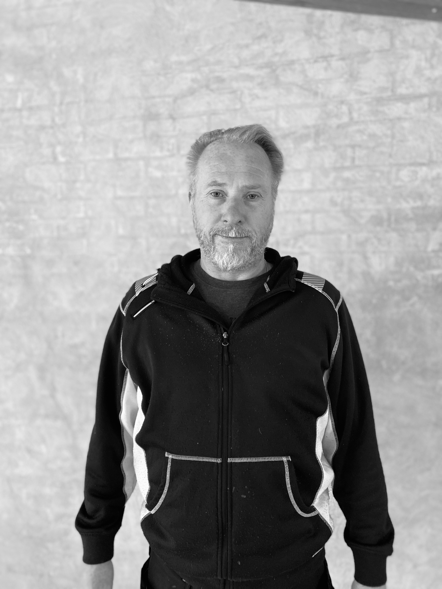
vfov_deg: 67.3
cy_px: 294
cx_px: 221
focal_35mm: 26
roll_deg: +1.8
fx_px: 443
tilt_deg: -7.0
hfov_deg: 53.1
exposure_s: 1/50
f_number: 1.8
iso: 320
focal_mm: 4.25
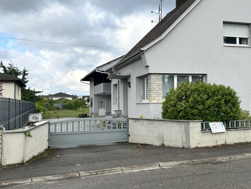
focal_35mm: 42
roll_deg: +0.5
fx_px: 305
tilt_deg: +3.7
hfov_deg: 44.4
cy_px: 79
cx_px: 157
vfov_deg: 34.3
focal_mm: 5.7
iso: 50
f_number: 1.5
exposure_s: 1/2299
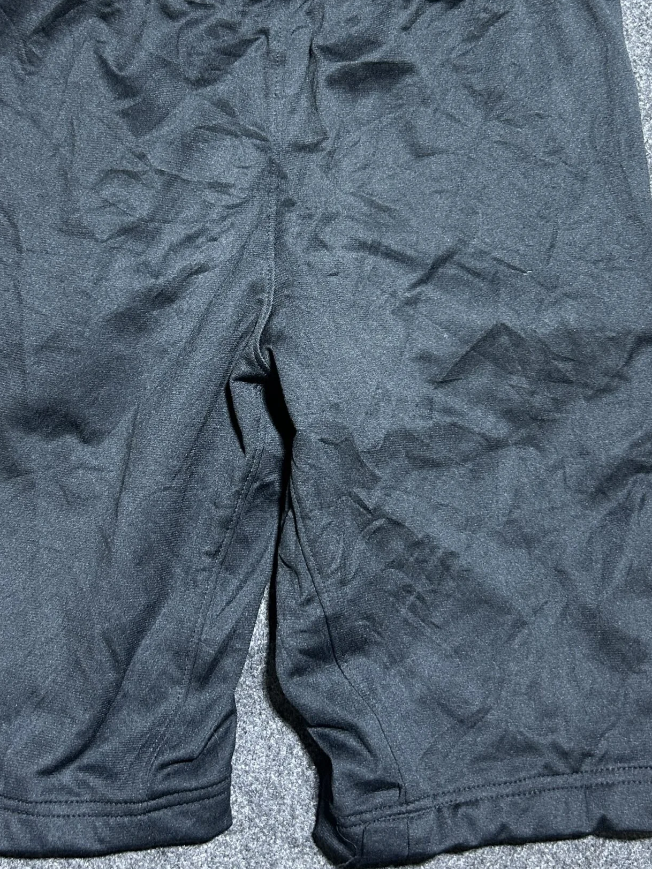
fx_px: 1029
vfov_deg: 45.5
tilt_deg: -52.3
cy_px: 338
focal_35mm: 41
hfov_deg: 35.1
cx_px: 295
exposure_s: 1/50
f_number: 1.5
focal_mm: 5.7
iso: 250
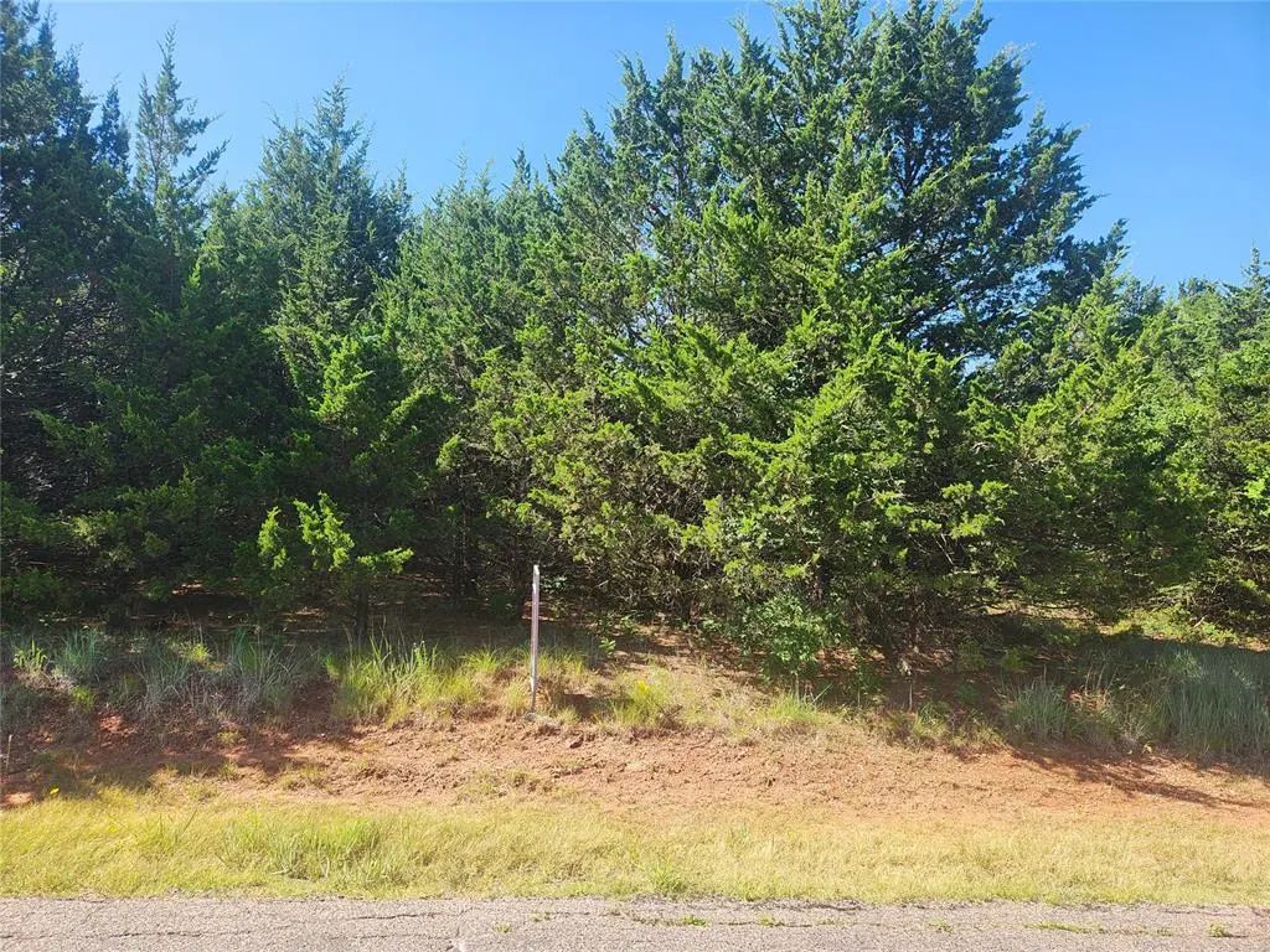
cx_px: 635
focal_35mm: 23
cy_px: 476
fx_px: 844
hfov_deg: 73.9
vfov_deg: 58.9
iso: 20
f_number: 1.8
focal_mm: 5.4
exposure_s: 1/508
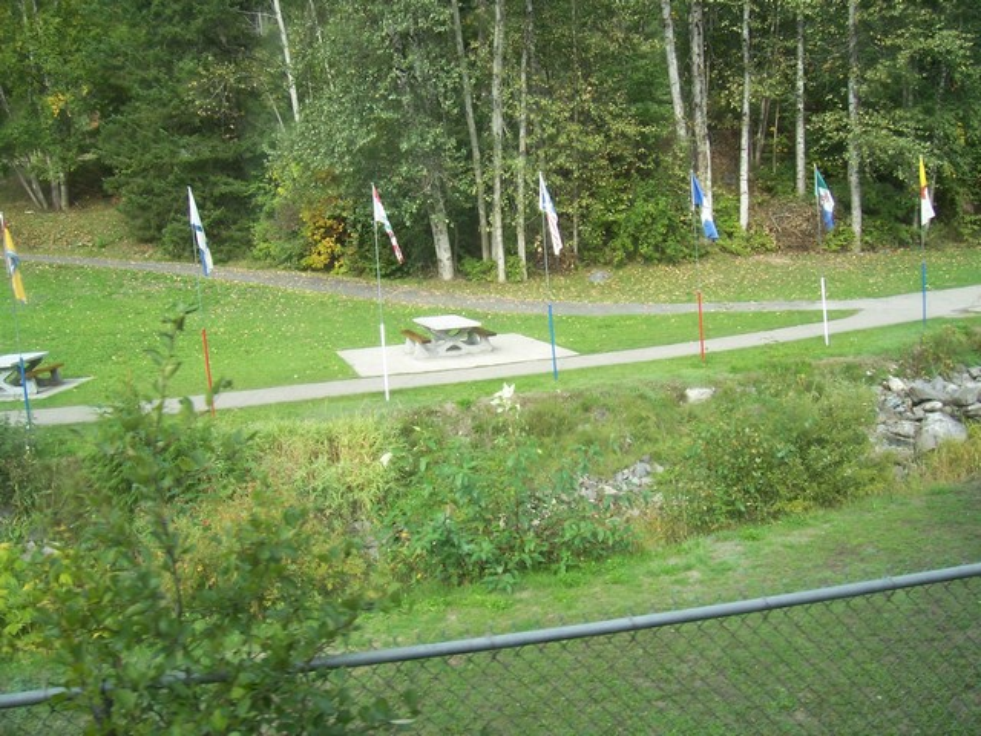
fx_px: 964
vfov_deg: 41.8
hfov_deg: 54.0
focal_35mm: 34
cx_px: 490
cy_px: 368
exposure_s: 1/250
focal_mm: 5.6
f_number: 2.7
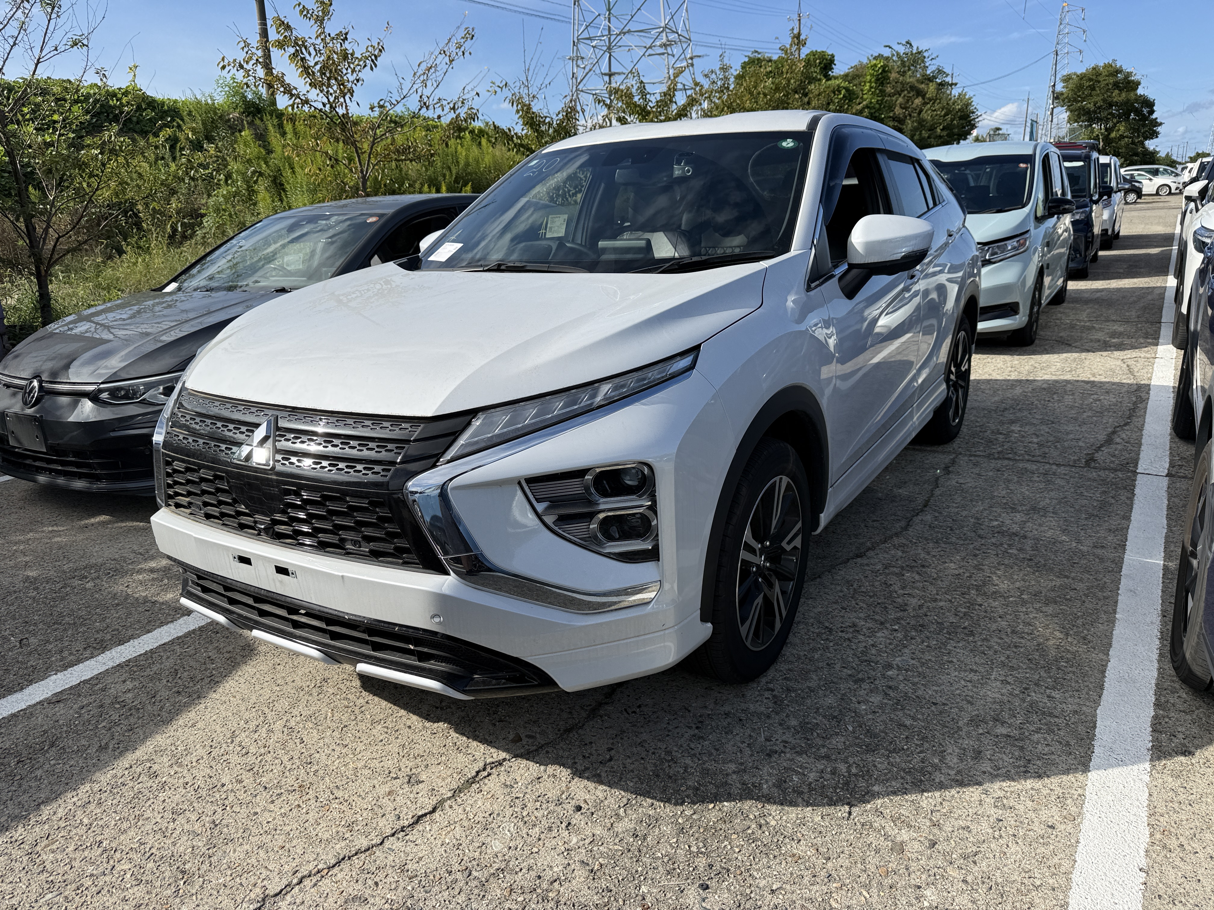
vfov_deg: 56.8
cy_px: 455
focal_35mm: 24
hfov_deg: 71.6
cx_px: 607
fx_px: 842
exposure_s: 1/4405
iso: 80
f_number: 1.78
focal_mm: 6.76
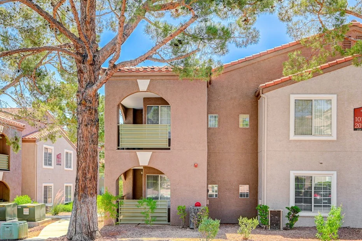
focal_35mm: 33
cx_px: 193
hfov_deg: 57.2
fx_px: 332
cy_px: 129
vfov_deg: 39.9
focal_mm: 30
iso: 800
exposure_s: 1/320
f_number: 7.1
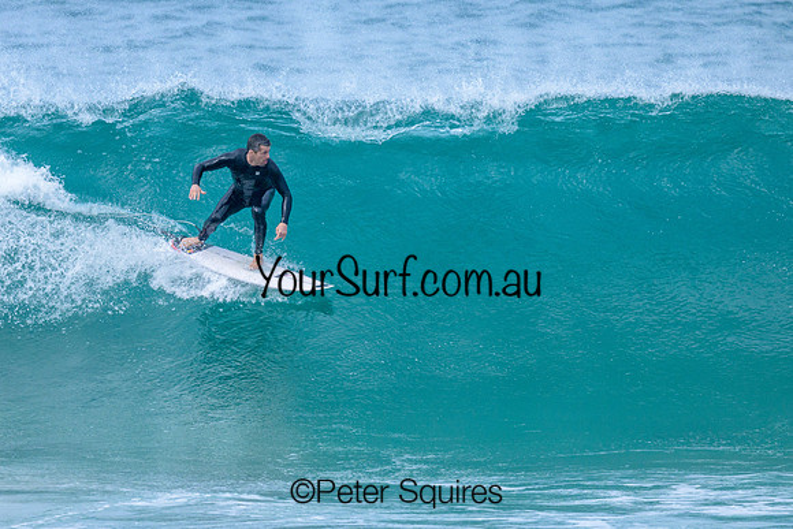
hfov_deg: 1.9
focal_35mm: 1099
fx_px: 24222
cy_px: 221
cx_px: 271
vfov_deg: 1.3
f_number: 6.3
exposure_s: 1/2000
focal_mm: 800
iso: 500
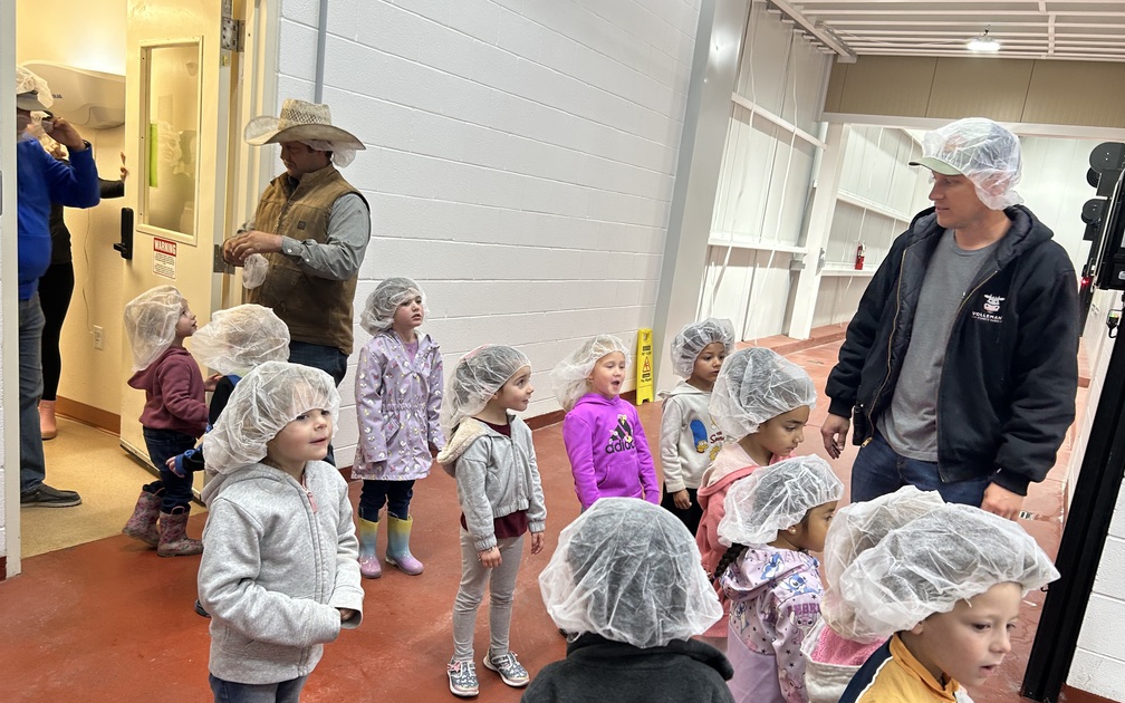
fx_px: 858
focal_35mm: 28
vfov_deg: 44.5
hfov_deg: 66.5
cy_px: 394
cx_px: 564
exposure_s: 1/60
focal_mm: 5.7
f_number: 1.5
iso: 100
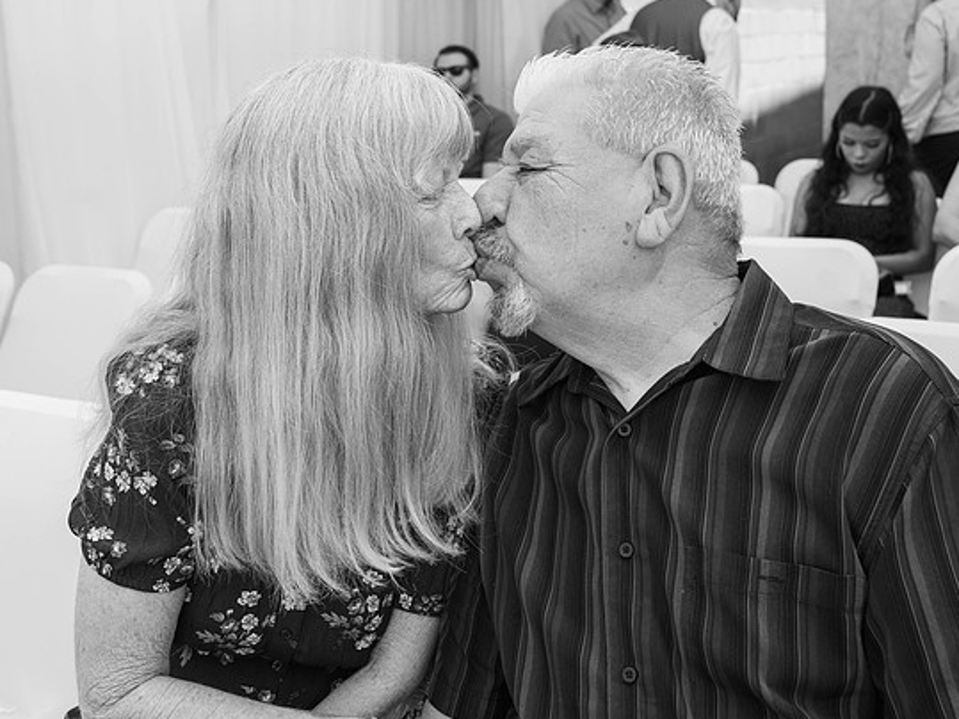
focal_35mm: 45
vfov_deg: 31.9
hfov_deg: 42.0
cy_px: 247
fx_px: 1246
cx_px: 404
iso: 800
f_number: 5.6
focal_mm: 31
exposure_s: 1/500
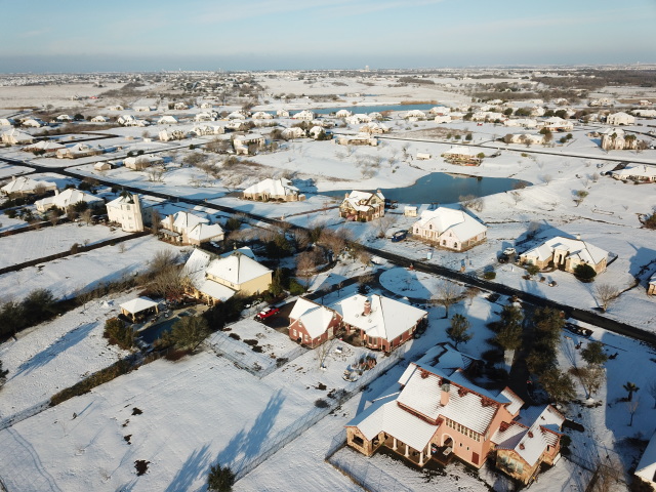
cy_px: 246
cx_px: 328
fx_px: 493
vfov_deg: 53.1
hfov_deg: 67.3
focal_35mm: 26
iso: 100
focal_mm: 4.73
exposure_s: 1/100
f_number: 2.2
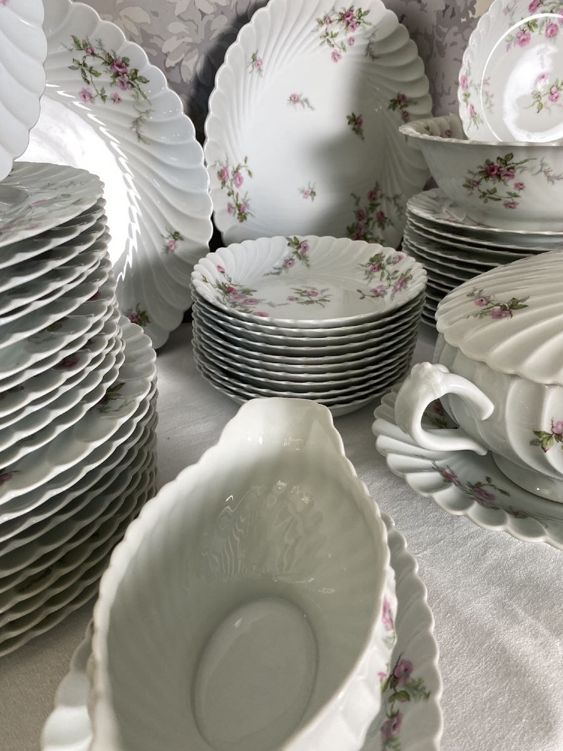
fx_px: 564
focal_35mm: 26
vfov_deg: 67.3
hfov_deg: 53.1
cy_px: 376
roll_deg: +0.1
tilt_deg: -29.8
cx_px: 282
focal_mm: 4.25
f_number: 1.8
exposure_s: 1/100
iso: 125
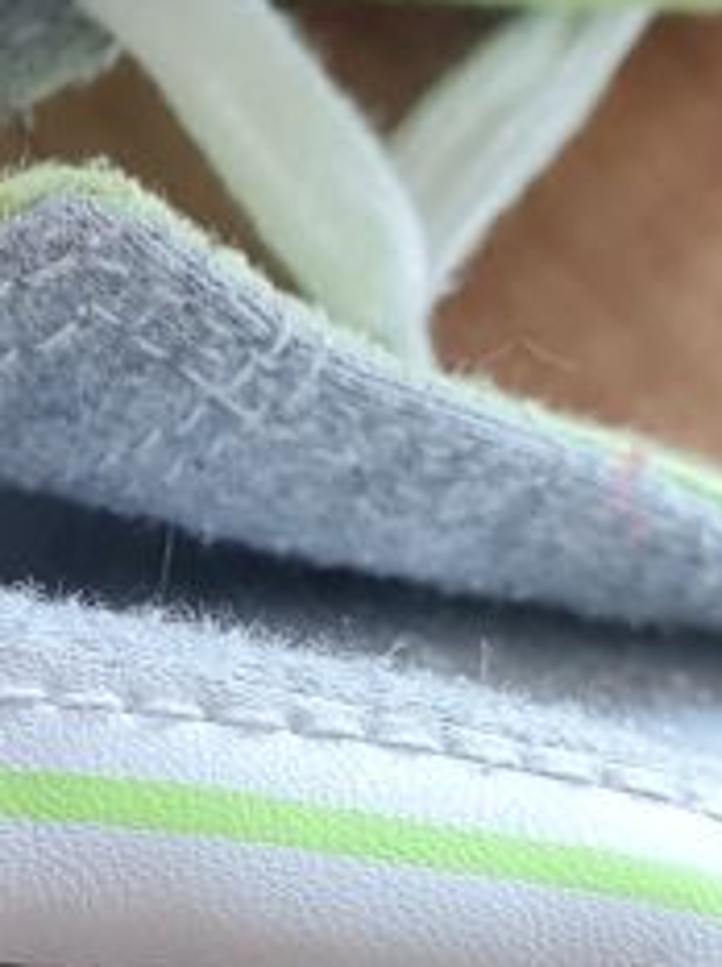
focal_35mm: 149
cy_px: 492
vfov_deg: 13.3
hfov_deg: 9.8
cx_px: -149
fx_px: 4155
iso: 200
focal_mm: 5.4
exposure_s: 1/50
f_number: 1.8
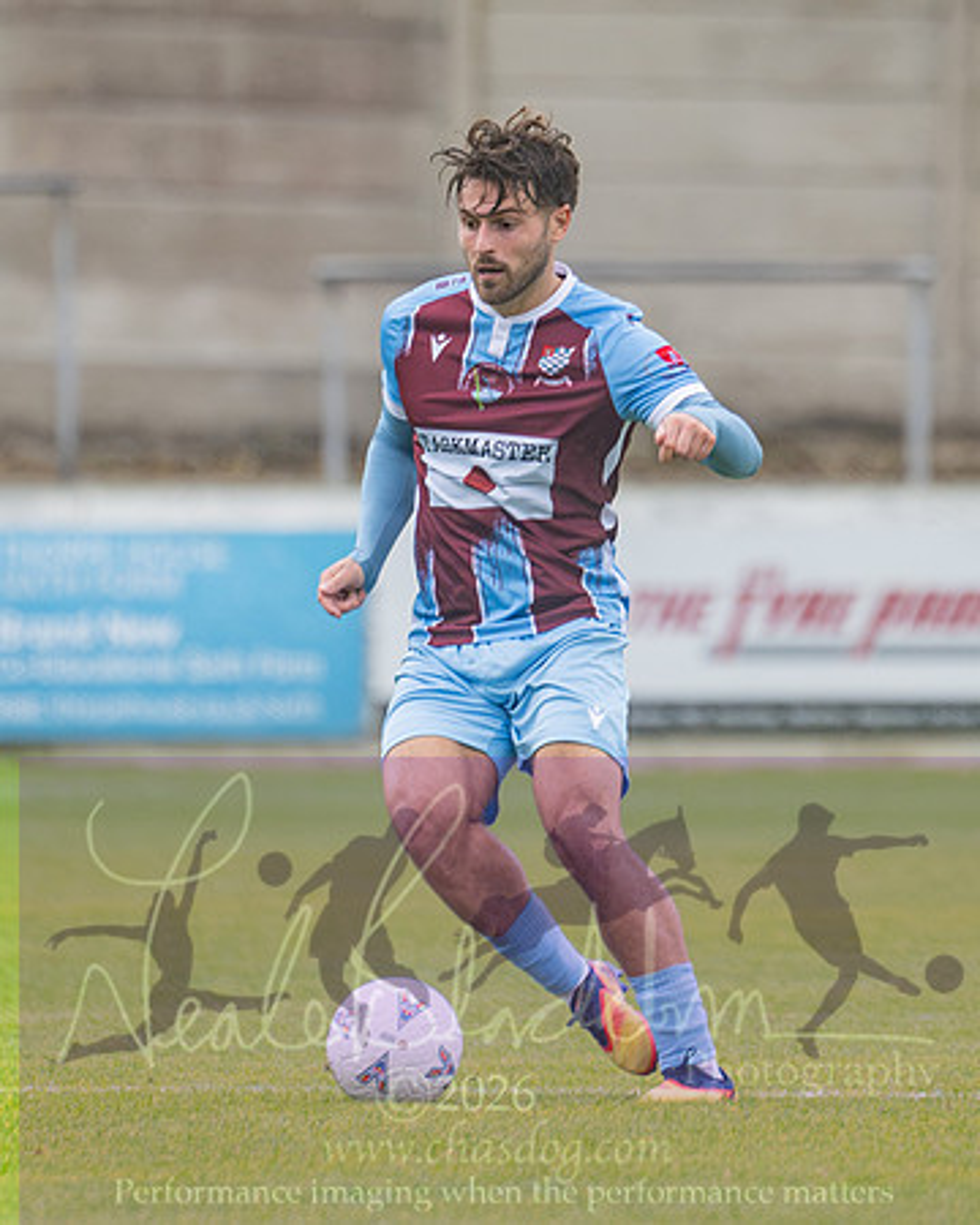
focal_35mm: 1030
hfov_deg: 1.5
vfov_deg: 1.9
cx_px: 935
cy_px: 389
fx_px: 37356
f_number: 2.8
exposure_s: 1/1250
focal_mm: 300
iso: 640
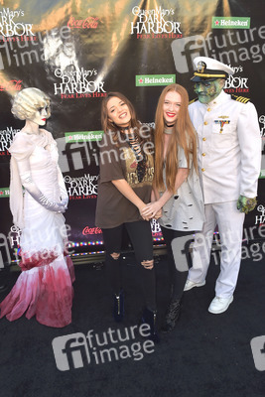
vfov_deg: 73.7
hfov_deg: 53.2
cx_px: 132
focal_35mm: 24
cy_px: 198
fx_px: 265
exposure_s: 1/320
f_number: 4.5
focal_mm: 24
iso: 250
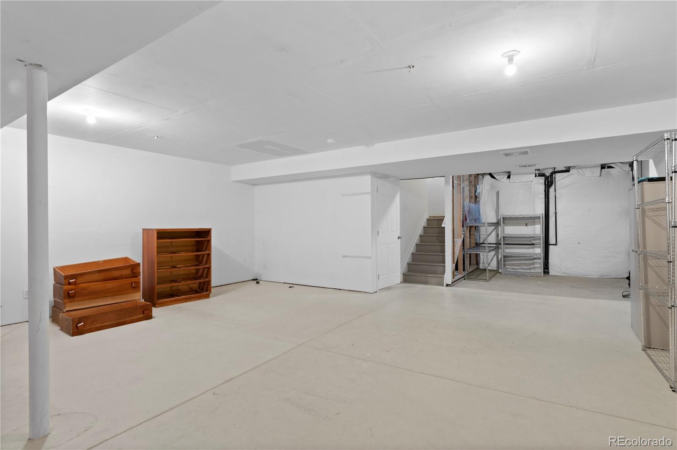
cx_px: 338
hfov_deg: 93.3
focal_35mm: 17
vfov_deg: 70.3
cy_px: 225
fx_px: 319
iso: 400
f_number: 8
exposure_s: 1.3
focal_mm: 17
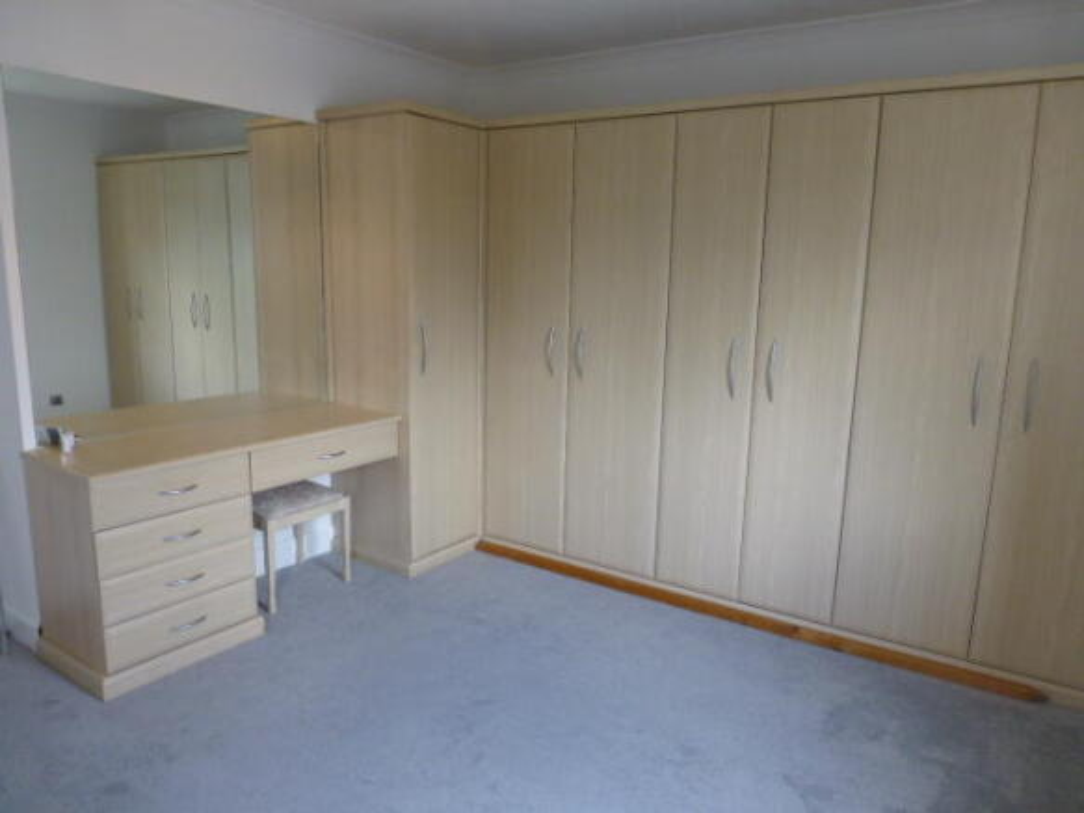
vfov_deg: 56.8
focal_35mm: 24
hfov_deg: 71.6
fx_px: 751
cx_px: 542
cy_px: 406
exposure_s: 1/60
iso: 250
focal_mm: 4.3
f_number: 3.3
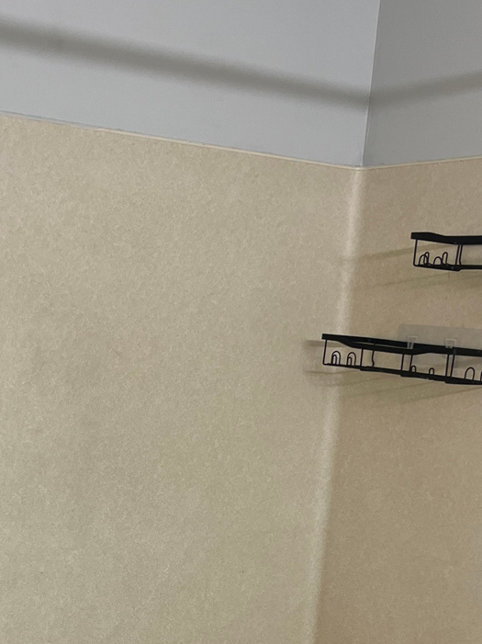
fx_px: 1059
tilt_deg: -13.9
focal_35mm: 57
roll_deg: -4.3
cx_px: 129
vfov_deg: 32.5
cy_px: 552
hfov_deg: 25.4
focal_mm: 5.1
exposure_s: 1/60
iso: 80
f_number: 1.6
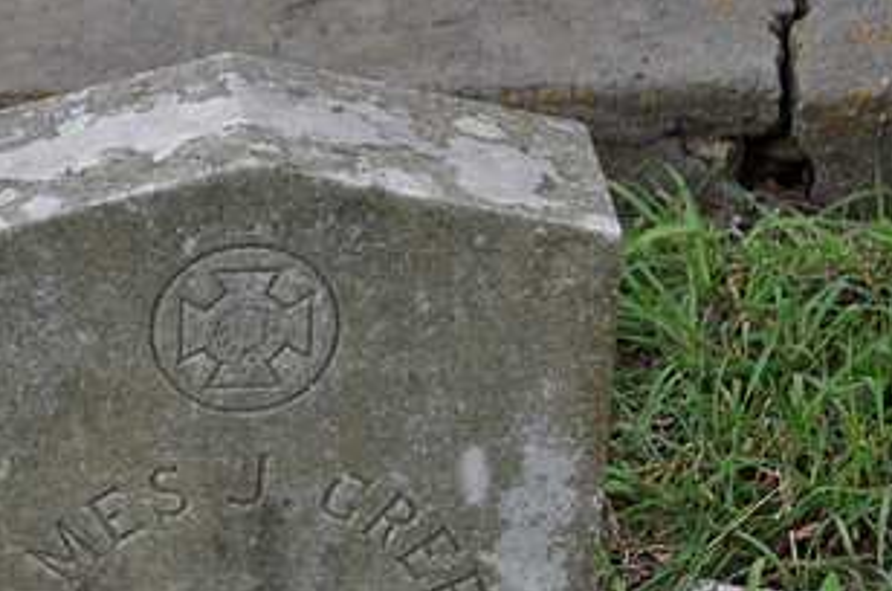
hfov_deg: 10.4
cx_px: 229
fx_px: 4896
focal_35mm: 198
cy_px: 555
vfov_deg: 6.9
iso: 200
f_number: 5.6
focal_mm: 70
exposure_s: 1/500
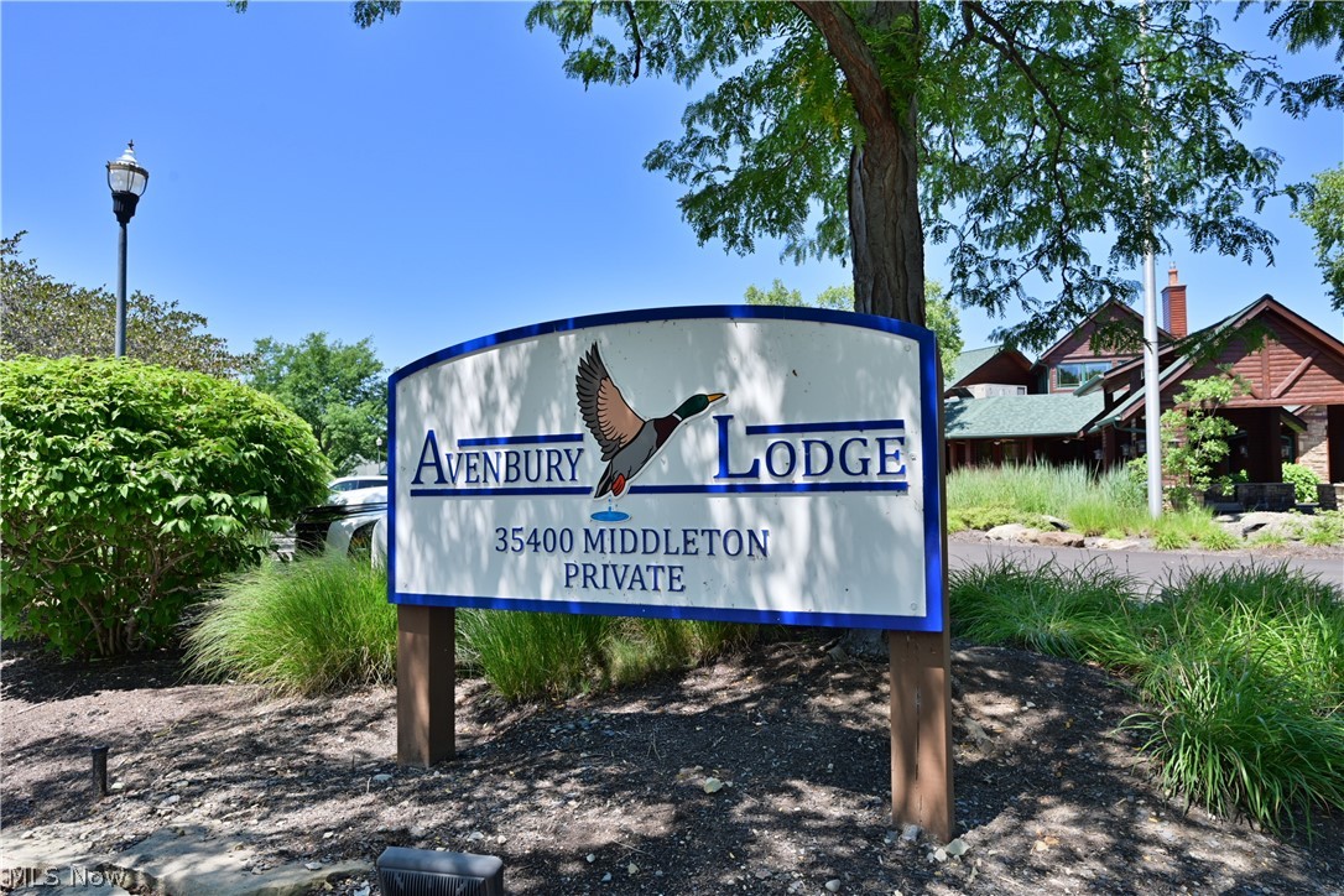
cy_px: 448
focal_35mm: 22
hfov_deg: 77.3
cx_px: 672
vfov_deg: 56.1
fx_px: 840
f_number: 9
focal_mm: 22.5
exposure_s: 1/320
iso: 320
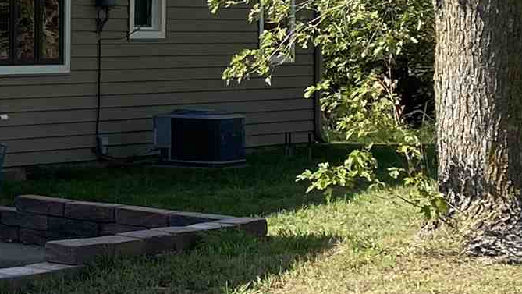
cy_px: 5
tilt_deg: -0.1
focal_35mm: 130
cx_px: -503
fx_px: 1800
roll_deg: -0.4
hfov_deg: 14.0
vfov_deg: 9.3
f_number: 1.8
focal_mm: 4.25
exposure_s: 1/2410
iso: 32
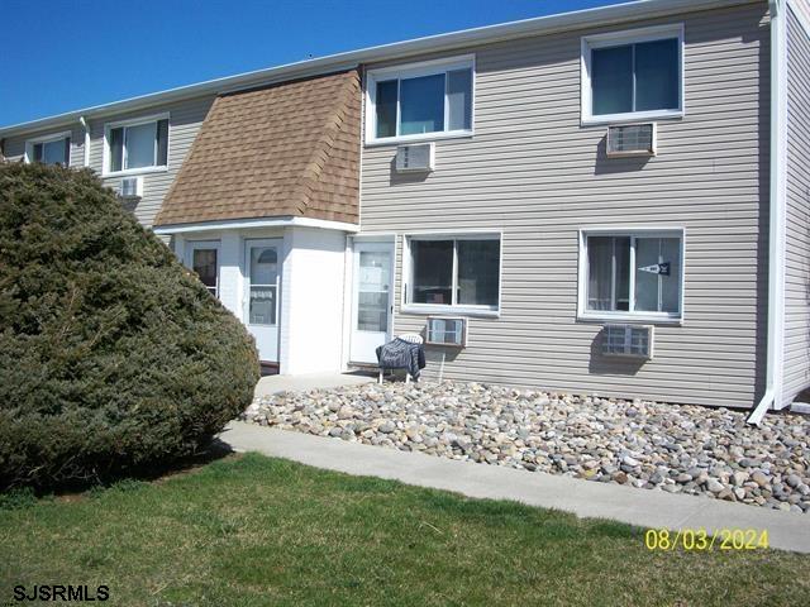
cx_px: 405
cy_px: 304
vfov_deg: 40.7
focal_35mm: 35
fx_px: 819
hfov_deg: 52.6
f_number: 5.6
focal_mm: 6.3
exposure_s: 1/500
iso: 80
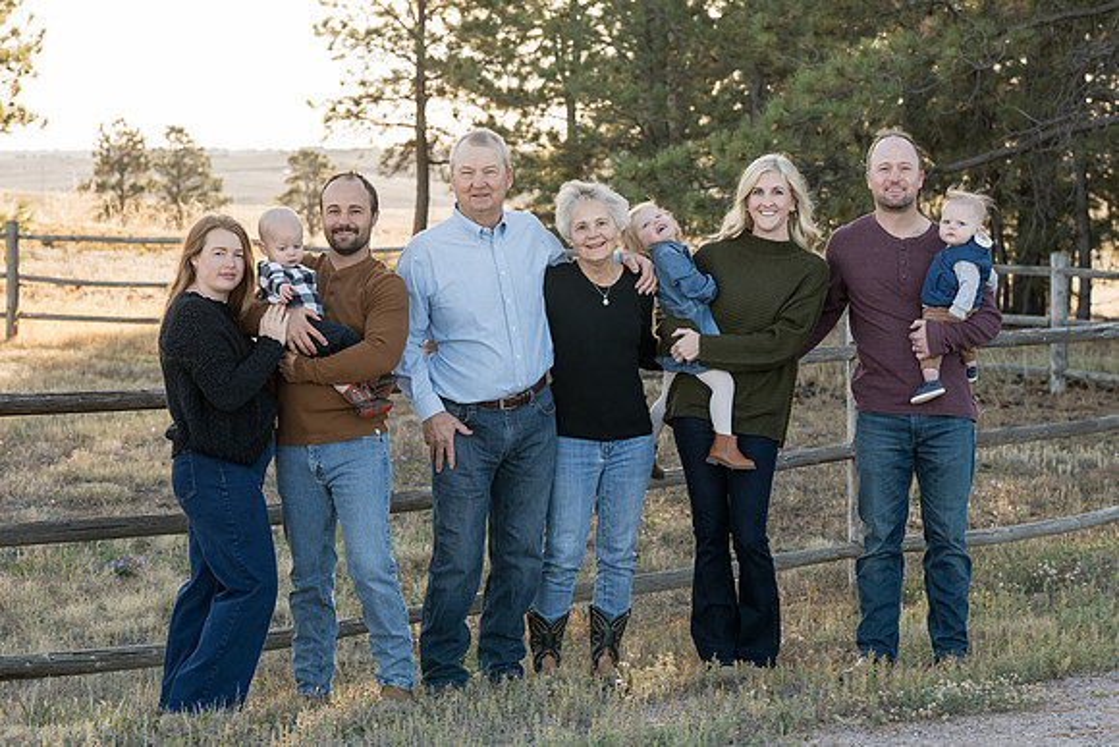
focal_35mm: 102
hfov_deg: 20.0
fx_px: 3171
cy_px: 374
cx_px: 560
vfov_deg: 13.4
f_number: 7.1
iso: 1000
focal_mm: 102
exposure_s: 1/320
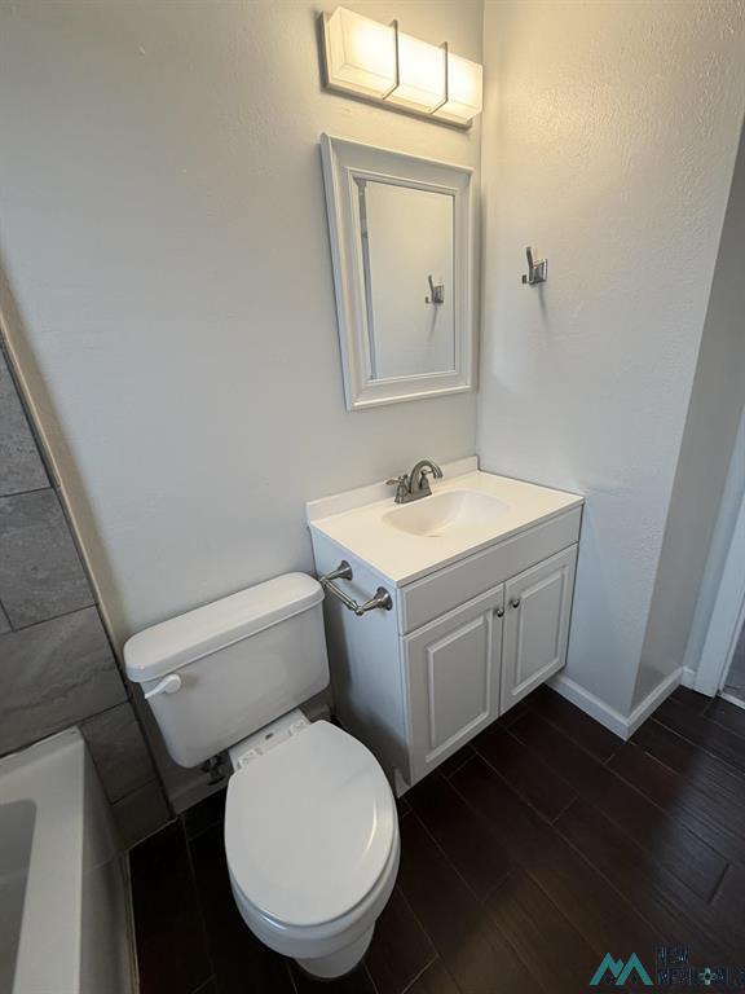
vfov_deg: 102.1
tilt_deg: -20.0
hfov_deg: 85.7
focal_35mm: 14
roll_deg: +5.0
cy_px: 497
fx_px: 402
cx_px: 372
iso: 160
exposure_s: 1/120
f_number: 2.2
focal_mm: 2.22
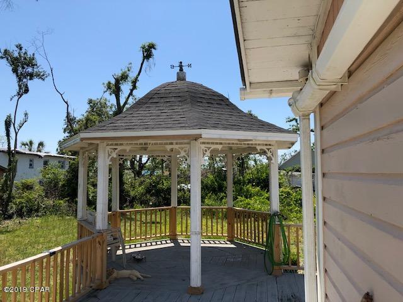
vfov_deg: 49.7
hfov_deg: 63.4
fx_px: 326
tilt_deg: +1.5
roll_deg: +0.4
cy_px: 151
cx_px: 202
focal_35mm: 28
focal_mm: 3.99
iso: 20
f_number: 1.8
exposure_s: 1/1845
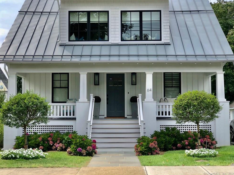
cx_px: 115
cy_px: 85
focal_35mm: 59
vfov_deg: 24.8
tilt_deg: +2.8
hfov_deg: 32.7
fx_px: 399
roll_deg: -0.7
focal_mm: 6.6
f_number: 2.8
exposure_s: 1/445
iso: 20
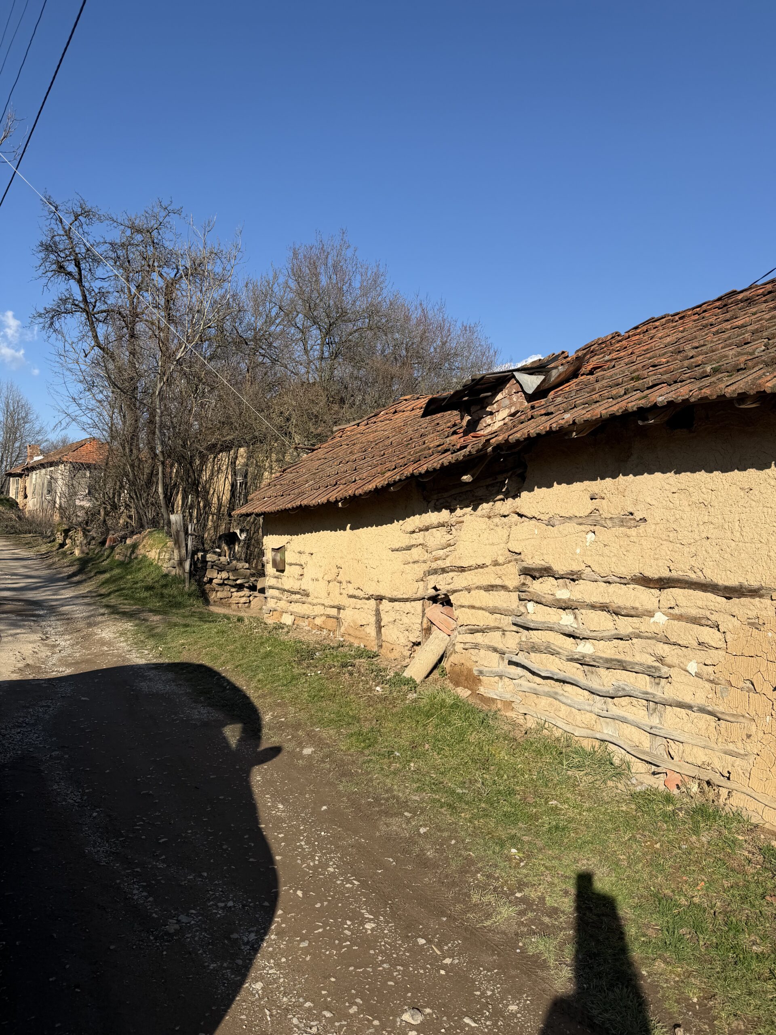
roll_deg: -2.2
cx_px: 388
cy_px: 518
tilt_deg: +3.5
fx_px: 717
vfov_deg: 71.6
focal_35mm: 24
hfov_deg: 56.8
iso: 80
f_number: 1.78
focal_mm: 6.76
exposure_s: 1/3759
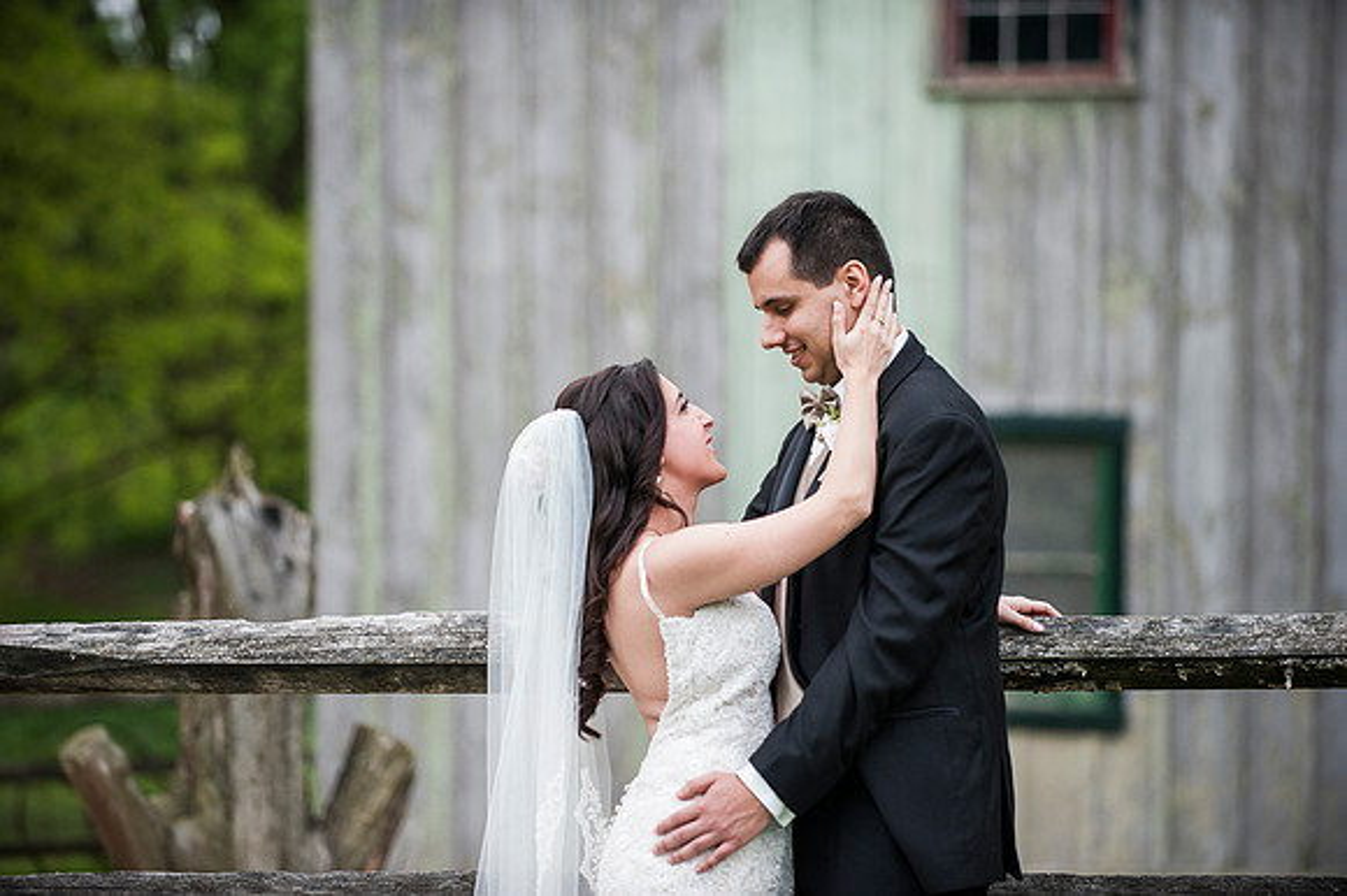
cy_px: 448
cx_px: 674
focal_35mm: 150
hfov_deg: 13.7
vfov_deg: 9.1
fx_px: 5609
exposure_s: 1/4000
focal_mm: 150
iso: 800
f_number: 2.8
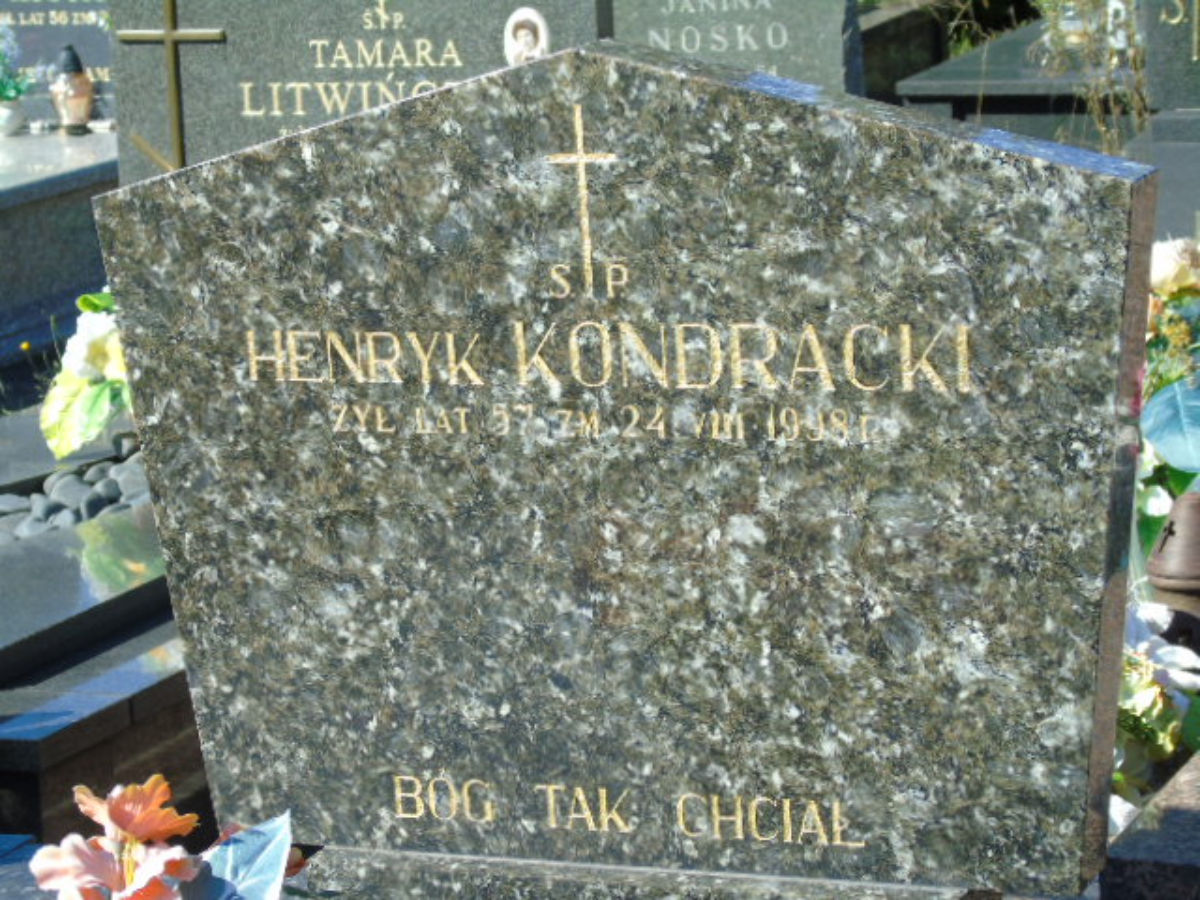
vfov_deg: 13.7
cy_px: 450
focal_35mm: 108
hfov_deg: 18.2
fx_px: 3744
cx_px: 600
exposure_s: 1/250
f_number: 4.4
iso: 80
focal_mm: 19
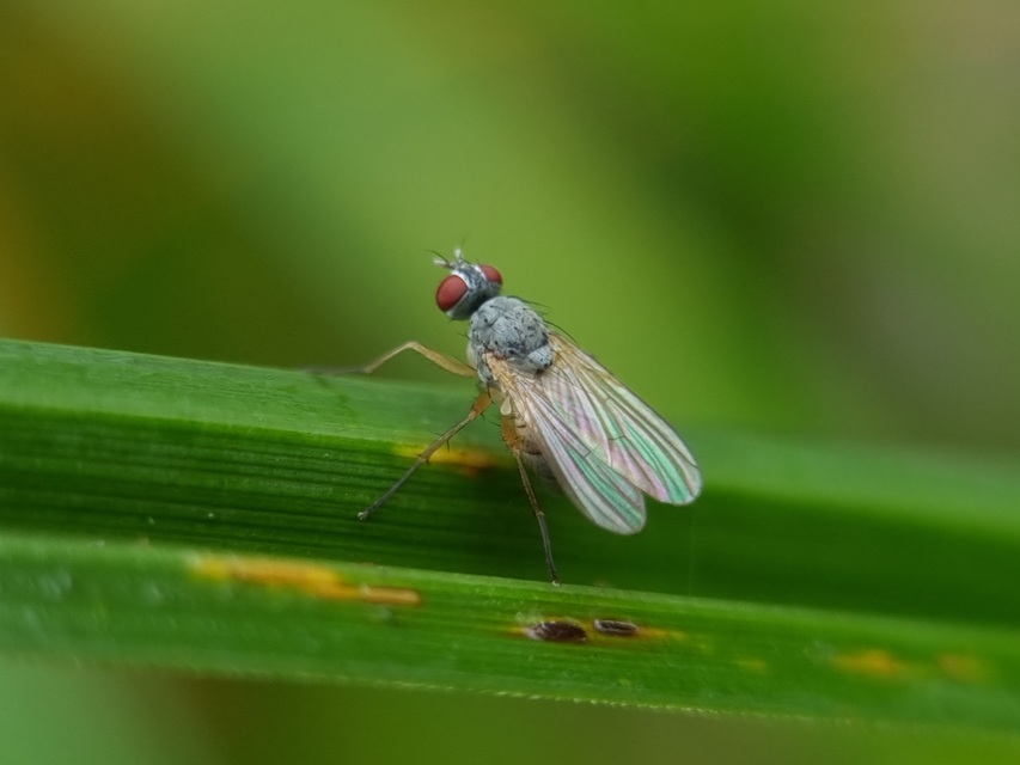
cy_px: 382
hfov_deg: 67.3
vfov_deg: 53.1
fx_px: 766
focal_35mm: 26
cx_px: 510
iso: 80
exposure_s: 1/50
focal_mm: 5.4
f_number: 1.8
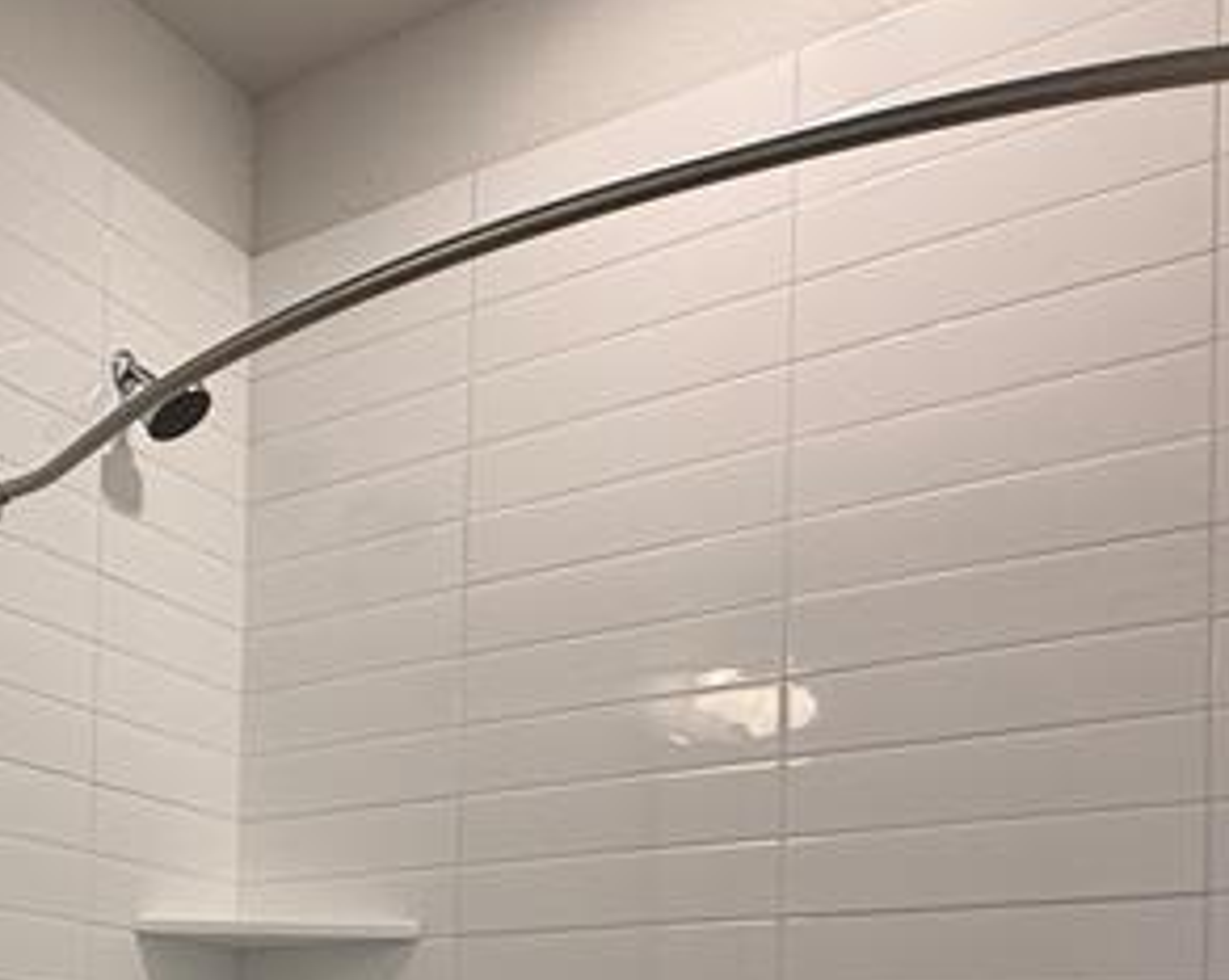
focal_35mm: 48
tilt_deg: +1.3
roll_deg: -1.4
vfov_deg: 28.4
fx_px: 1744
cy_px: 1094
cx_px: -341
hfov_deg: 30.9
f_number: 2.2
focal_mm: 2.22
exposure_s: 1/120
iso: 160
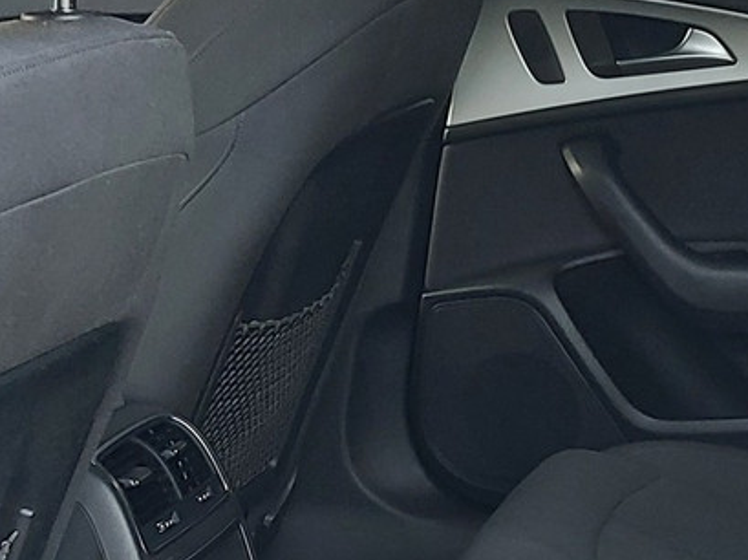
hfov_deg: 20.8
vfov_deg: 15.0
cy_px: 723
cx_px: 483
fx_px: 2029
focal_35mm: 94
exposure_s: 1/50
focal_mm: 5.23
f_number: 1.8
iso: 160
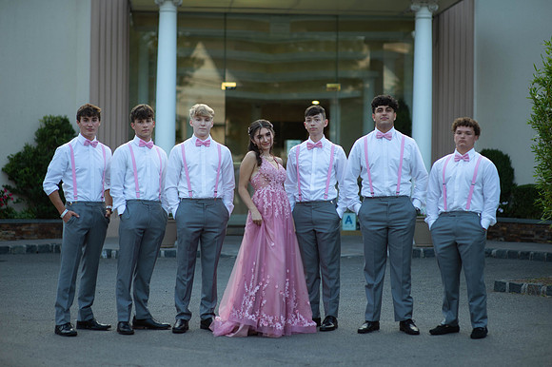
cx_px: 276
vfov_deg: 16.1
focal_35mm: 85
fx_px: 1303
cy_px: 184
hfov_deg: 23.9
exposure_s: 1/1000
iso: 250
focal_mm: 85
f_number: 2
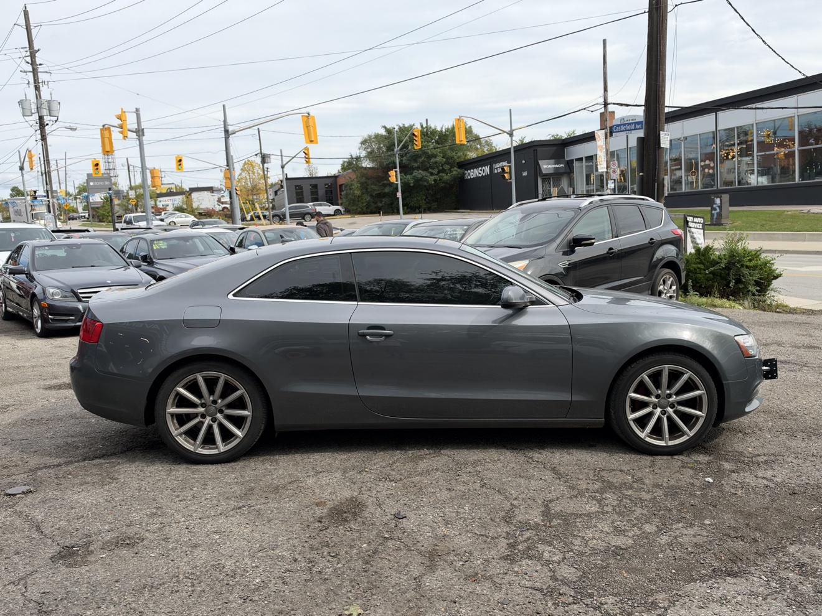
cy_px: 308
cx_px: 411
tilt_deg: -6.7
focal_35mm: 29
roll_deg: +4.7
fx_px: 689
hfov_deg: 61.7
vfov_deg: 48.2
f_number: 1.8
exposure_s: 1/2865
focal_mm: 6.93
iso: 64
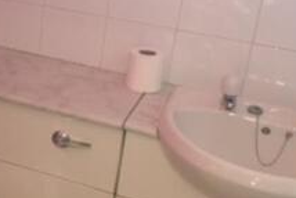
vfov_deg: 16.6
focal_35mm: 82
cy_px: 53
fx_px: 675
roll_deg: -2.8
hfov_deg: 22.8
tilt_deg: -20.4
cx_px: -56
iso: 50
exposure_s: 1/30
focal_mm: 4.15
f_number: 2.2
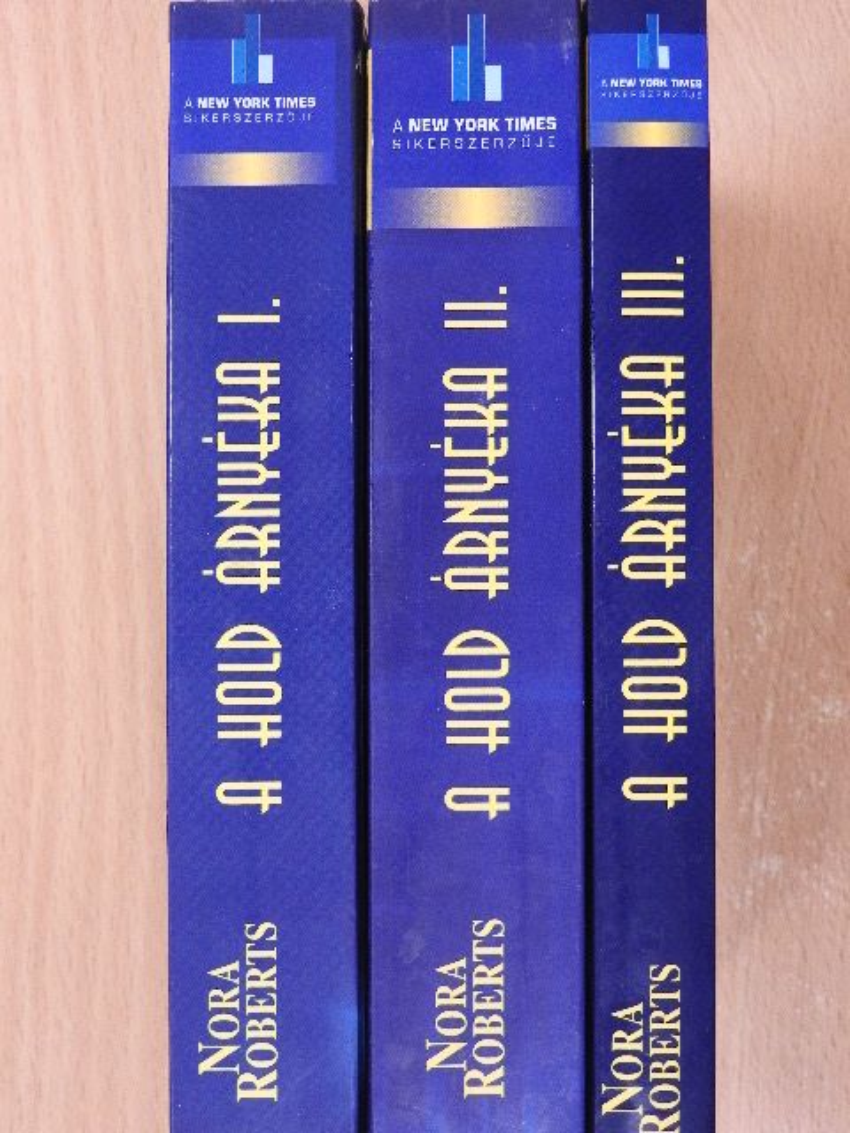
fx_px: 1964
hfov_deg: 24.4
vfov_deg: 32.2
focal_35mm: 60
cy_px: 566
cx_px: 425
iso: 720
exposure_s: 1/60
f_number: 4.2
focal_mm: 10.7
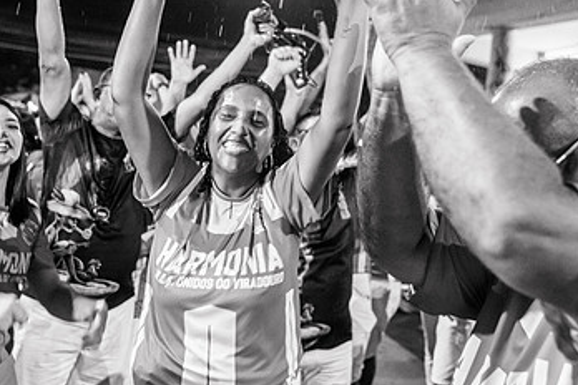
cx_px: 296
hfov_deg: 48.5
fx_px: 642
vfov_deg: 33.1
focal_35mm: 40
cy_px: 129
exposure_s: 1/200
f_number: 2.2
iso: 5000
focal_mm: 24
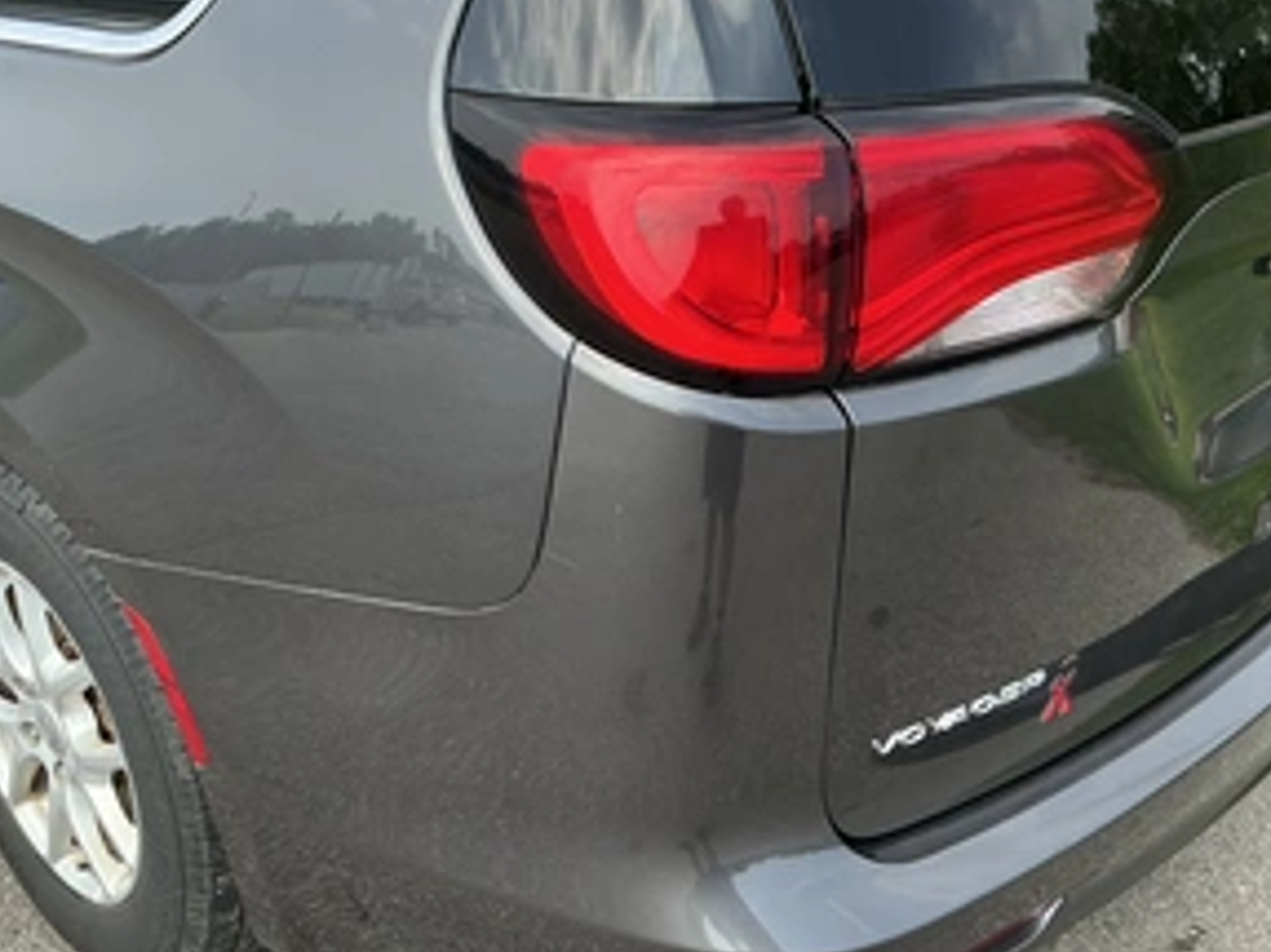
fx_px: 1431
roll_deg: +1.3
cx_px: 487
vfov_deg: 36.7
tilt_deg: -25.6
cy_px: 562
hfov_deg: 47.5
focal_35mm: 39
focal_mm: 3
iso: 25
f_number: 1.8
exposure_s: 1/529
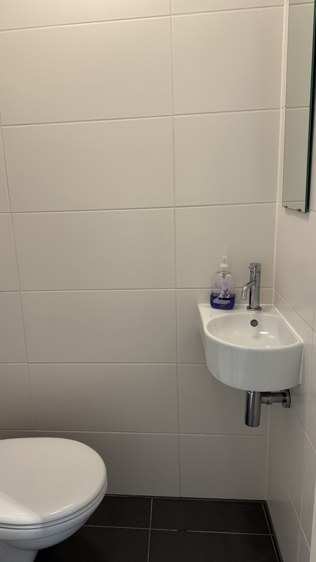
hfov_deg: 42.7
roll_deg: +2.6
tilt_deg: -12.7
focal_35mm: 27
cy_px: 272
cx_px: 132
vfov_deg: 69.9
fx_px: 402
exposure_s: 1/100
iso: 200
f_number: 1.78
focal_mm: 6.76
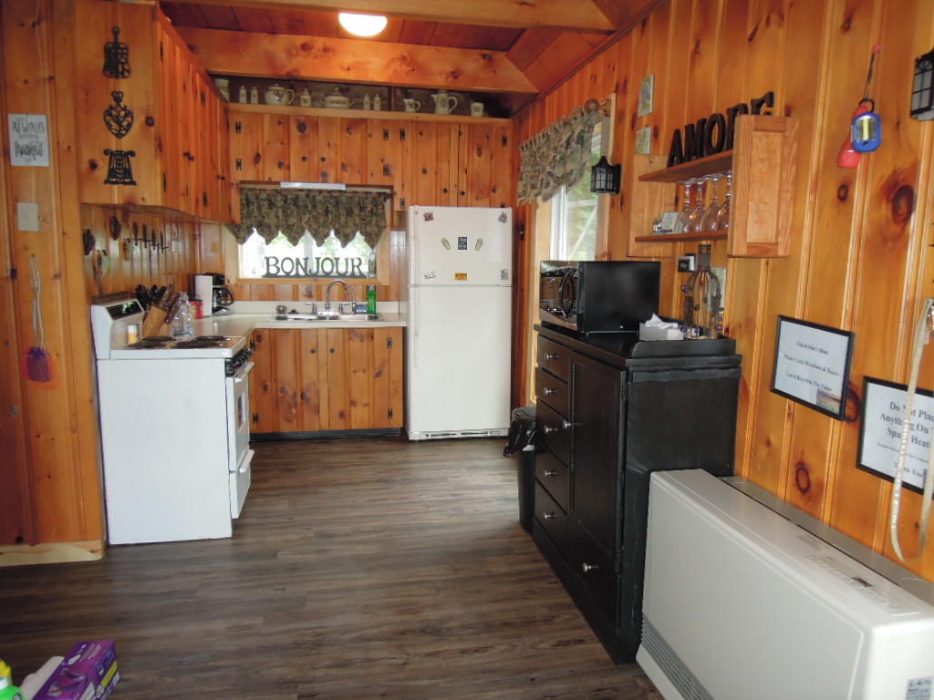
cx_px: 467
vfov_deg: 56.8
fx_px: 648
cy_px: 350
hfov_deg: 71.6
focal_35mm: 24
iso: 200
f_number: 2.8
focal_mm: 4.3
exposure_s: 1/40
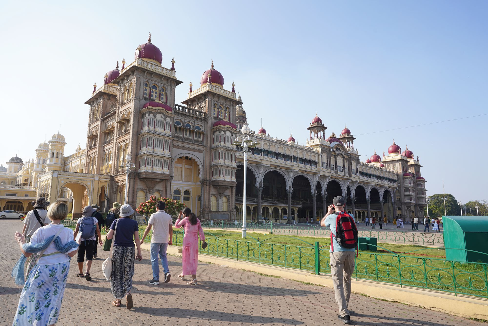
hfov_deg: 73.7
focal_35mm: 24
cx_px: 244
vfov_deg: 53.1
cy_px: 163
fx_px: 325
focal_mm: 24
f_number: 10
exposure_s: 1/100
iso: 100
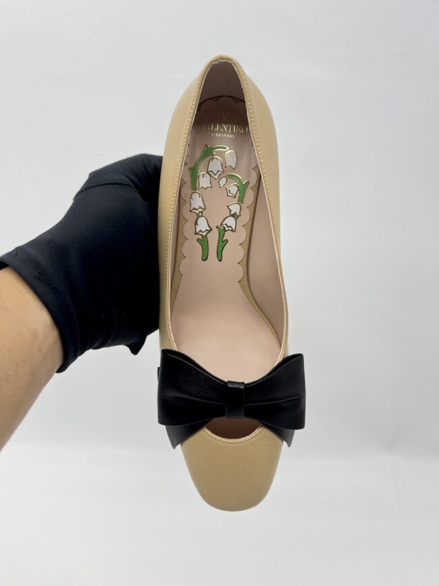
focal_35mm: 31
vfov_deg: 58.1
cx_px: 215
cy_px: 248
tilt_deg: -13.4
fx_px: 524
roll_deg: +0.6
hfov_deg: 45.4
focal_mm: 5.7
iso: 32
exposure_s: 1/115
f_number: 1.5
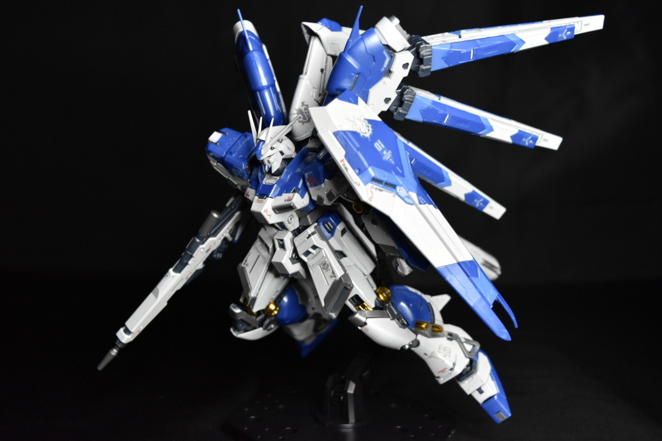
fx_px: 800
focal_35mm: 44
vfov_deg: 30.8
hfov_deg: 45.0
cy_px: 220
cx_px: 331
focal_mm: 29
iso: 800
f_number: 5
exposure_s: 1/8
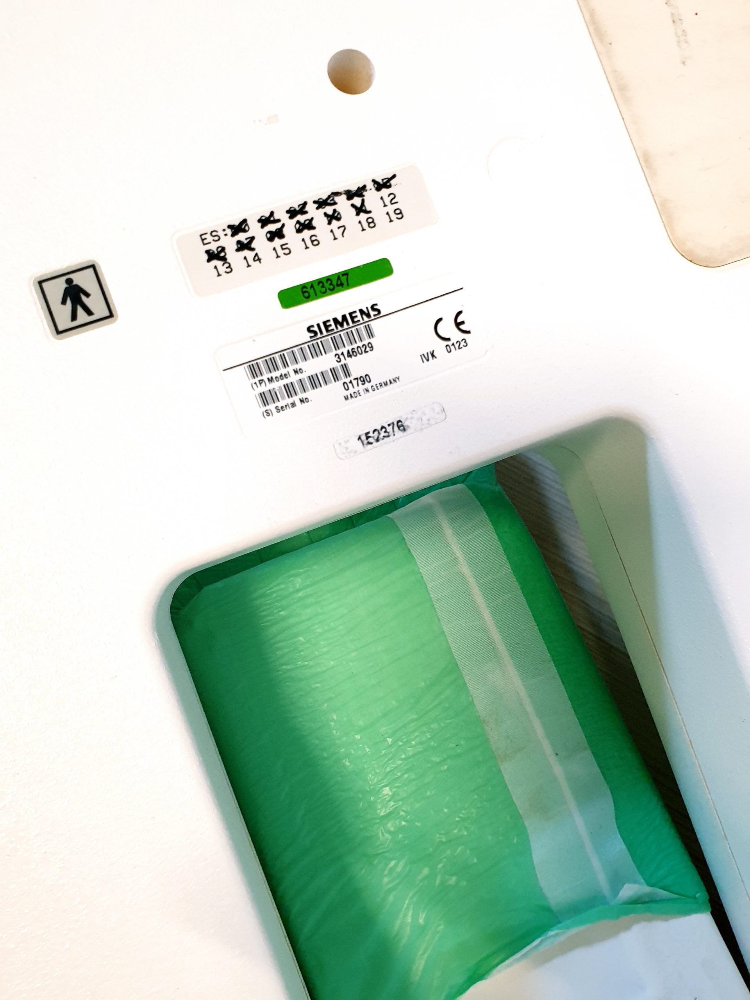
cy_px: 500
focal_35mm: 26
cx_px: 375
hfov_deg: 53.1
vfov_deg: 67.3
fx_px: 751
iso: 250
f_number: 2.4
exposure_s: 1/50
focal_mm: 4.3
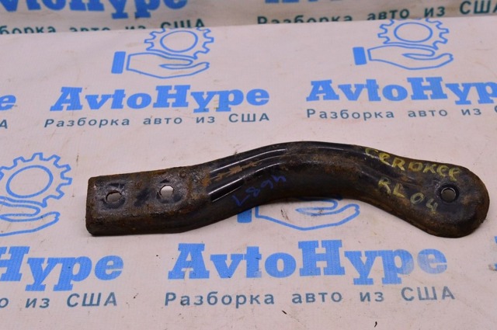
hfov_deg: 36.9
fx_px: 745
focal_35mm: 54
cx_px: 248
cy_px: 165
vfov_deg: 25.0
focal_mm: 36
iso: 1600
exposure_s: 1/125
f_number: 8
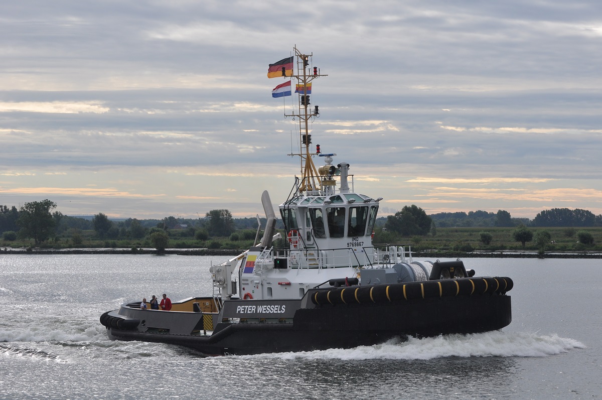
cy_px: 200
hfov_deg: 15.9
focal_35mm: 129
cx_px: 301
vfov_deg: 10.6
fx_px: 2155
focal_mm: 86
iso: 320
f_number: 7.1
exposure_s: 1/800
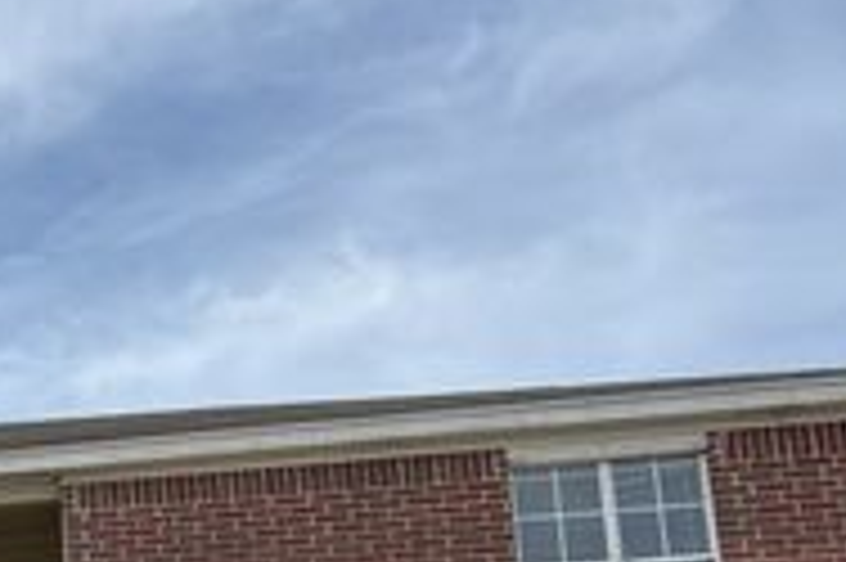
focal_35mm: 72
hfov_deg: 24.4
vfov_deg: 18.0
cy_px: 663
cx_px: -270
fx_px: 1690
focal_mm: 5.7
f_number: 1.5
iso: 50
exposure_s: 1/5587
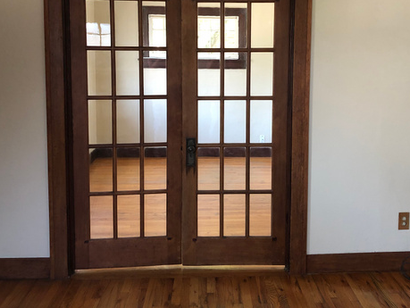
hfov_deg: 47.7
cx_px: 234
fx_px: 462
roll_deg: -0.7
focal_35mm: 39
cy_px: 98
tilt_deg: -4.1
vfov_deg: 36.4
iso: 64
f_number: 1.8
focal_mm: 3.99
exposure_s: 1/15
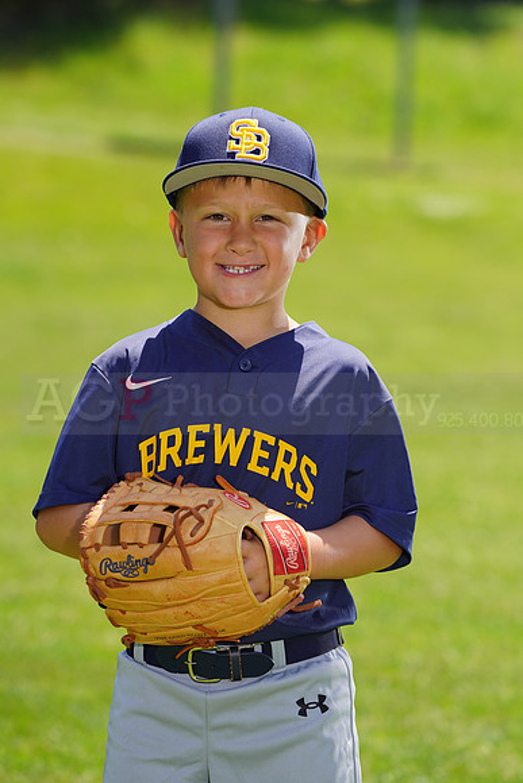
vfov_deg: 9.1
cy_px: 392
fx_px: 4922
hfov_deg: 6.1
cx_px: 262
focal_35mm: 226
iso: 100
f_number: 7.1
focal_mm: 226
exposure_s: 1/250
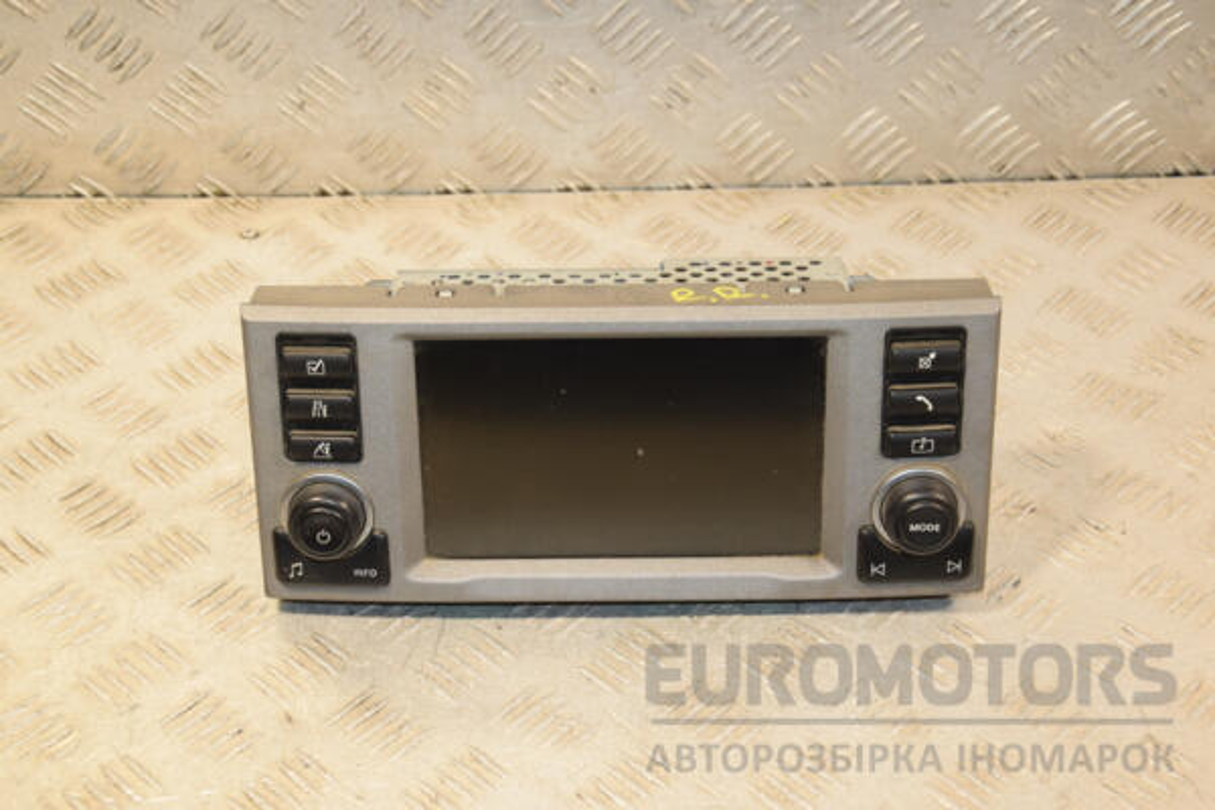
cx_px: 608
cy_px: 405
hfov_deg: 33.4
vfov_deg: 22.6
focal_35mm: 60
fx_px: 2025
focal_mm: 40
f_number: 6.3
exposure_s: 1/200
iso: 800
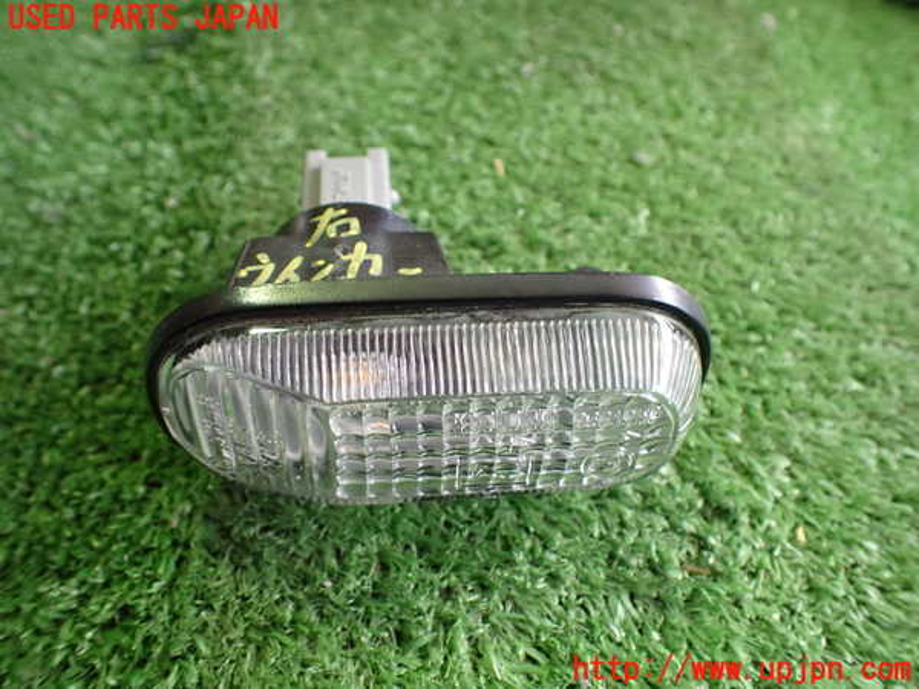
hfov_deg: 60.0
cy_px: 344
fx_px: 796
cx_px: 460
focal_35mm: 30
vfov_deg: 46.8
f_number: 2.3
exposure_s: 1/80
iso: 800
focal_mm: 5.4
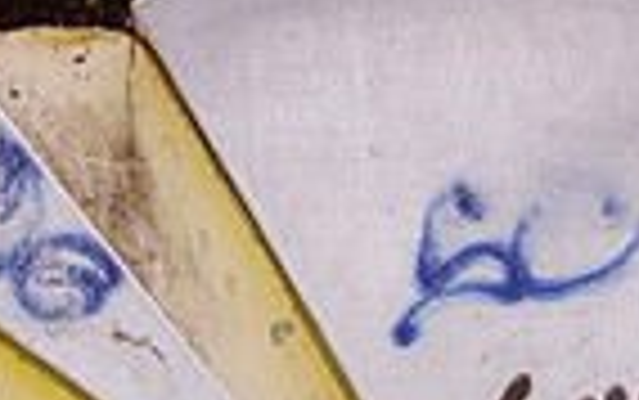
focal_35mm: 263
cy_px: 781
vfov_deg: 4.9
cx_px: 470
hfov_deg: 8.0
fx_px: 4584
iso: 400
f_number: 5.6
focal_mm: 62
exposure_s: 1/500
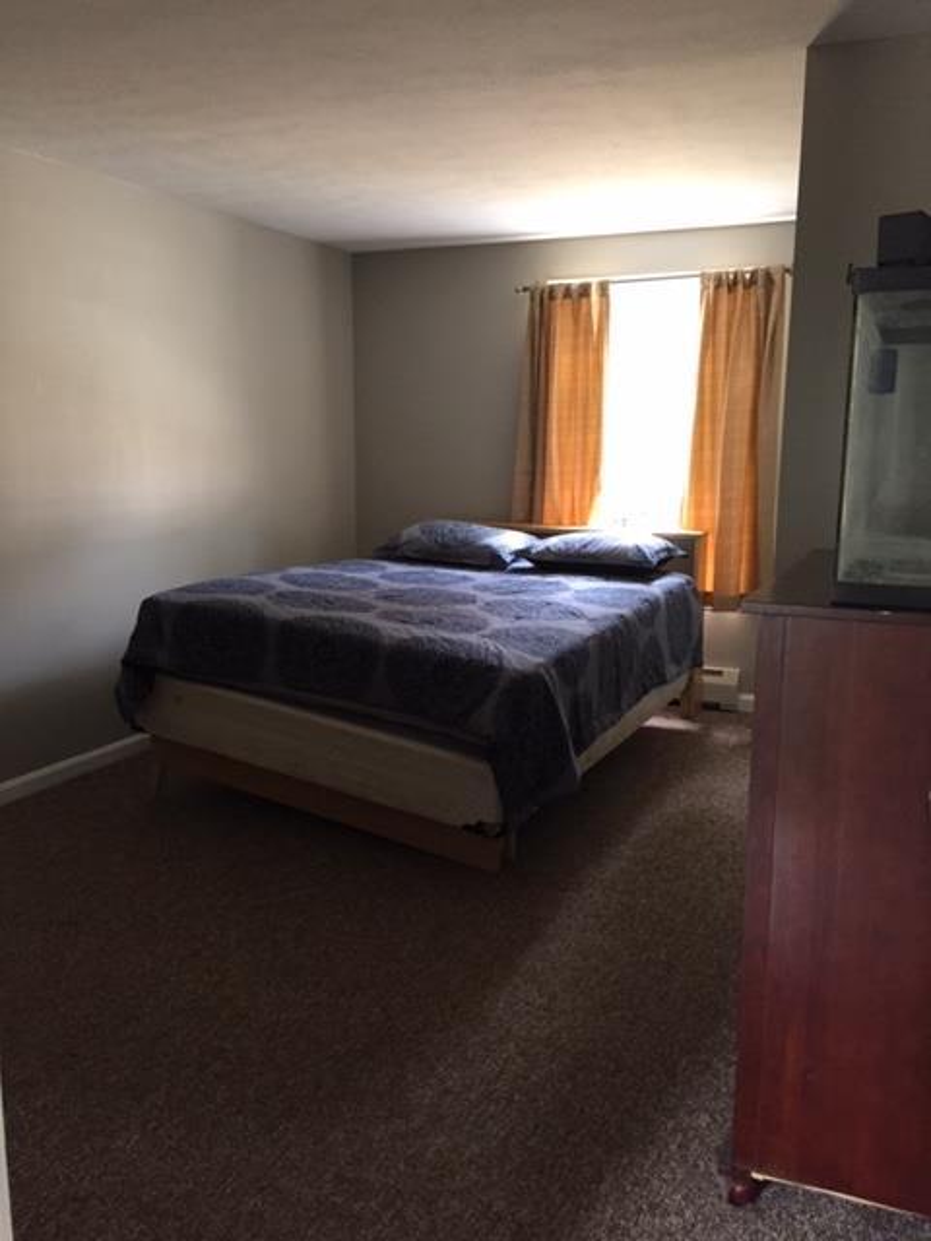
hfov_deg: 48.2
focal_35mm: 29
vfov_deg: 61.7
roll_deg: -0.1
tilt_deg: -9.3
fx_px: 1040
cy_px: 620
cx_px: 466
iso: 160
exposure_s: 1/30
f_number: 2.2
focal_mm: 4.15
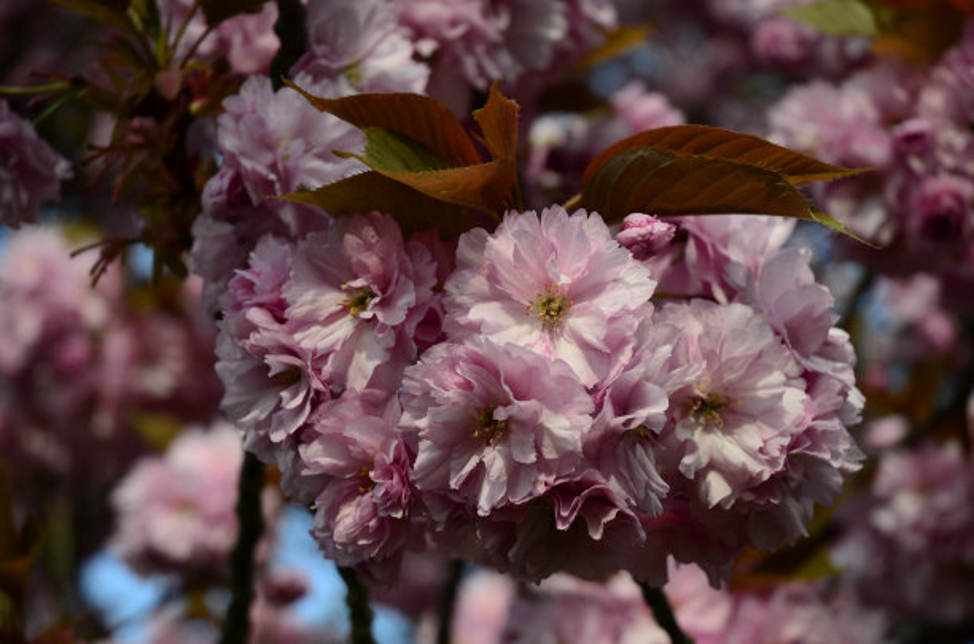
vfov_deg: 13.0
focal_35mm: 105
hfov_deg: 19.5
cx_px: 487
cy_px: 322
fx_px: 2834
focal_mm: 70
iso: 320
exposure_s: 1/640
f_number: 5.6
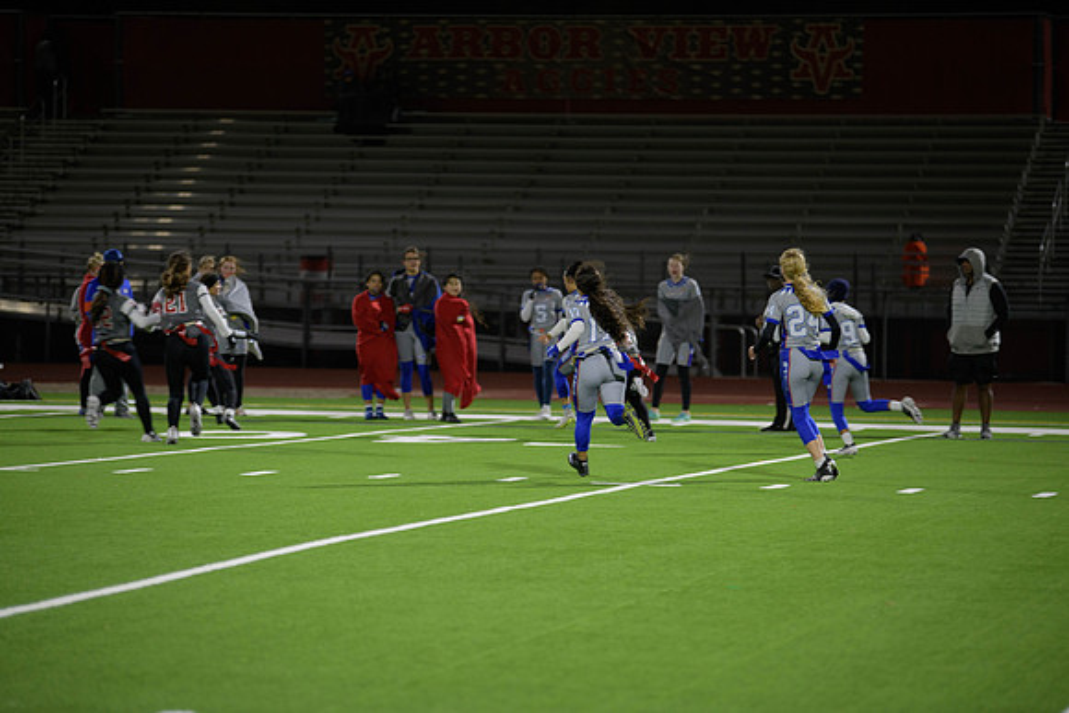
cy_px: 356
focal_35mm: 150
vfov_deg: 9.2
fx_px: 4455
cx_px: 534
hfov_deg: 13.7
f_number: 2.8
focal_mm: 150
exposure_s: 1/200
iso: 900
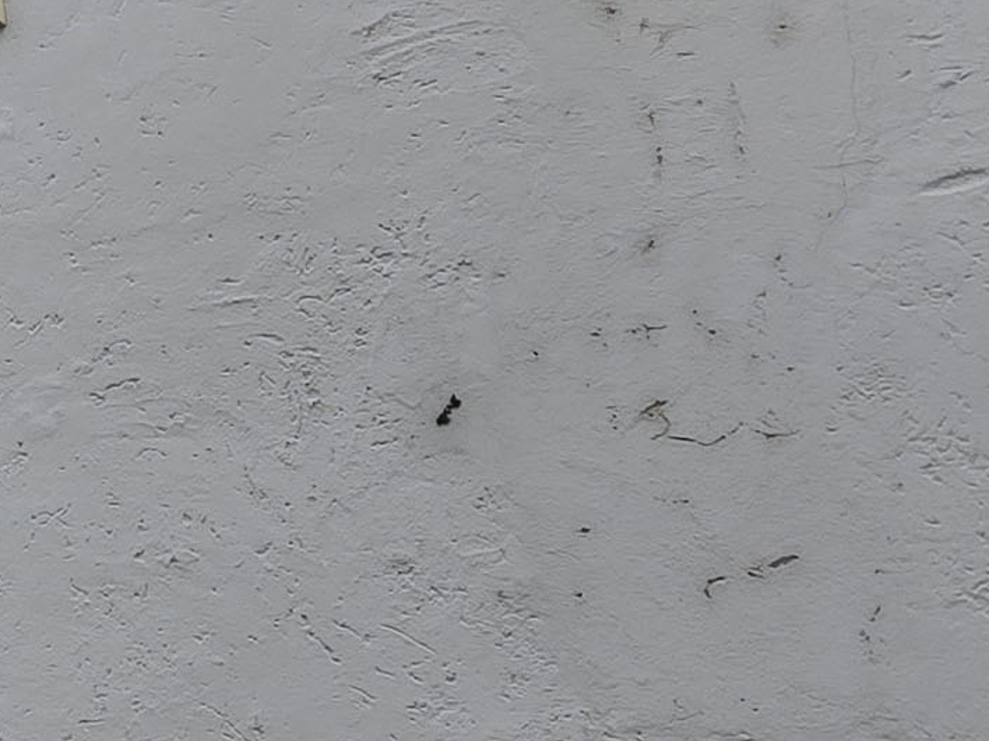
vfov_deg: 11.4
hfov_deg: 11.7
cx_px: -1541
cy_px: 123
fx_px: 3714
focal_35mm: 130
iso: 20
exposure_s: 1/180
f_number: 1.7
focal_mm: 6.3
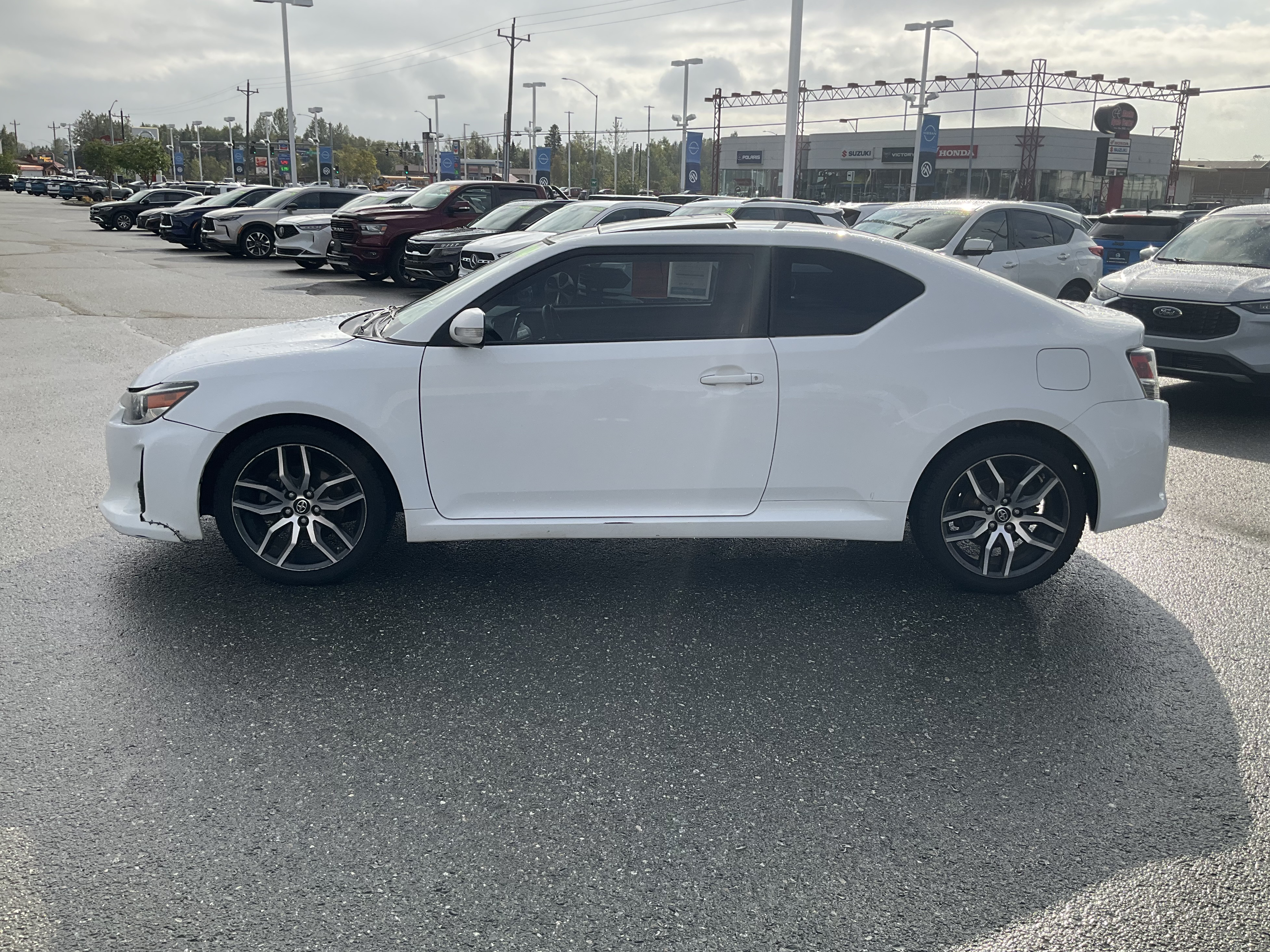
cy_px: 471
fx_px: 1101
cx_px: 656
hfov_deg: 60.0
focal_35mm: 30
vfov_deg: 46.8
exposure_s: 1/2320
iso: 25
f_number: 1.8
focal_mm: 3
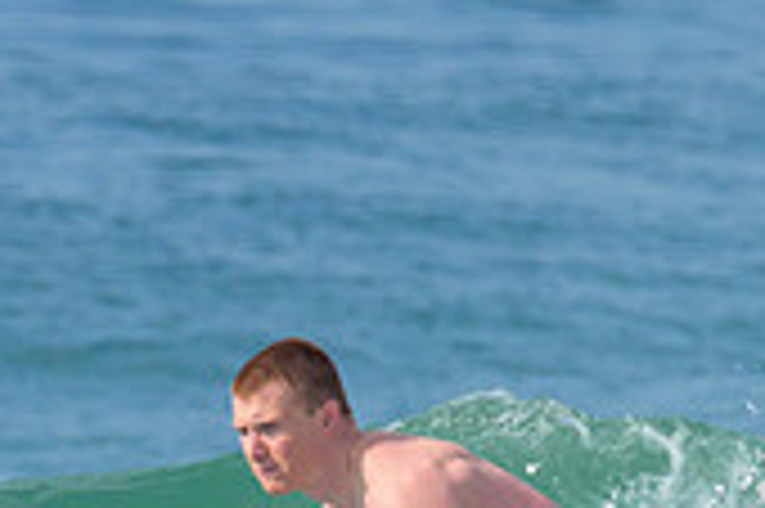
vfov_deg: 0.6
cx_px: 298
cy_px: 757
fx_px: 50631
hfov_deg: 0.9
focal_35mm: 2385
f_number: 11
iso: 640
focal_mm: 580
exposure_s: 1/2000
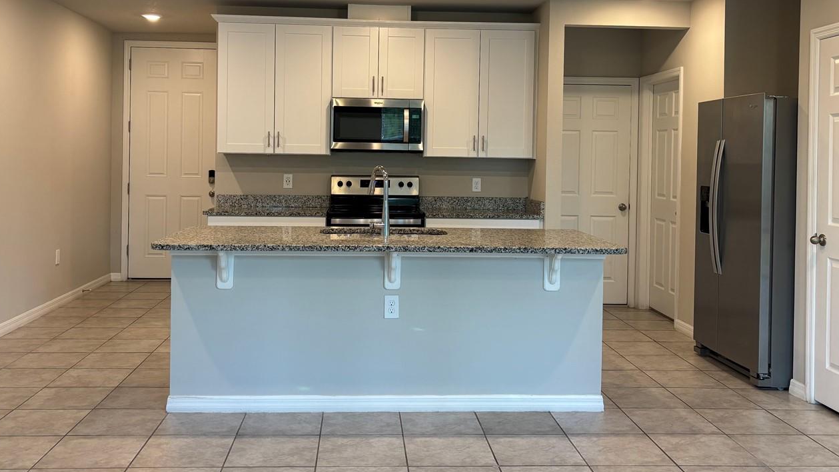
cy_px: 154
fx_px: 801
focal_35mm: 36
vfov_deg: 32.5
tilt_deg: +0.1
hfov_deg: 55.3
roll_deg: -0.9
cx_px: 406
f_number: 1.6
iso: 80
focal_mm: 5.96
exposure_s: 1/60
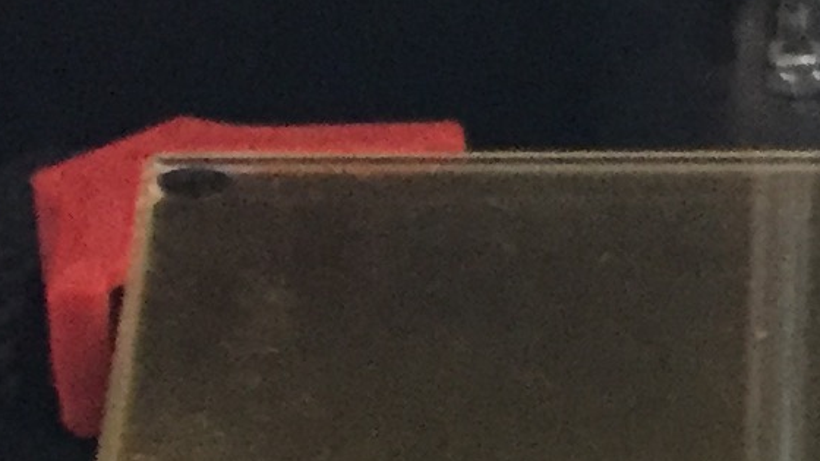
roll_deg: -1.4
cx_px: 801
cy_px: 935
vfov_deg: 6.4
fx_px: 4001
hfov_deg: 11.6
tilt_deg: -32.8
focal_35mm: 184
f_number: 2.2
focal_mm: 4.15
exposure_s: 1/17
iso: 320
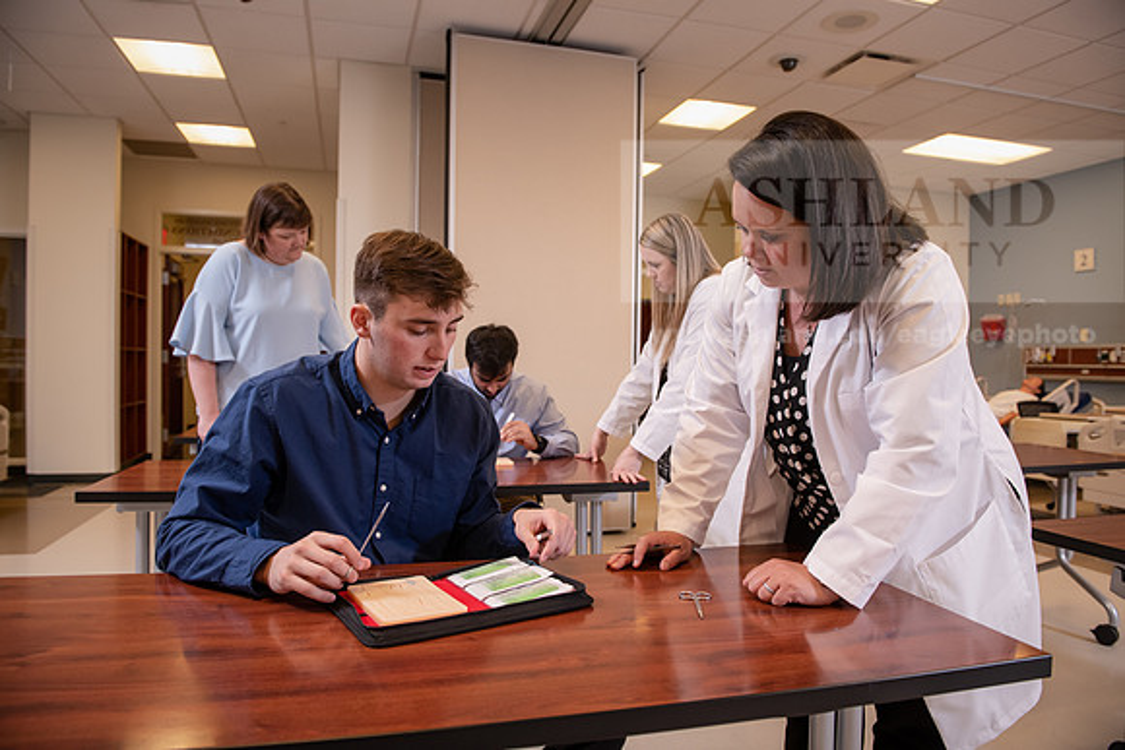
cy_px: 375
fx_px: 750
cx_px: 562
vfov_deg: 53.2
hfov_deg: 73.7
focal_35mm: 24
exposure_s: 1/160
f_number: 4
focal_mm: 24
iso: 1000
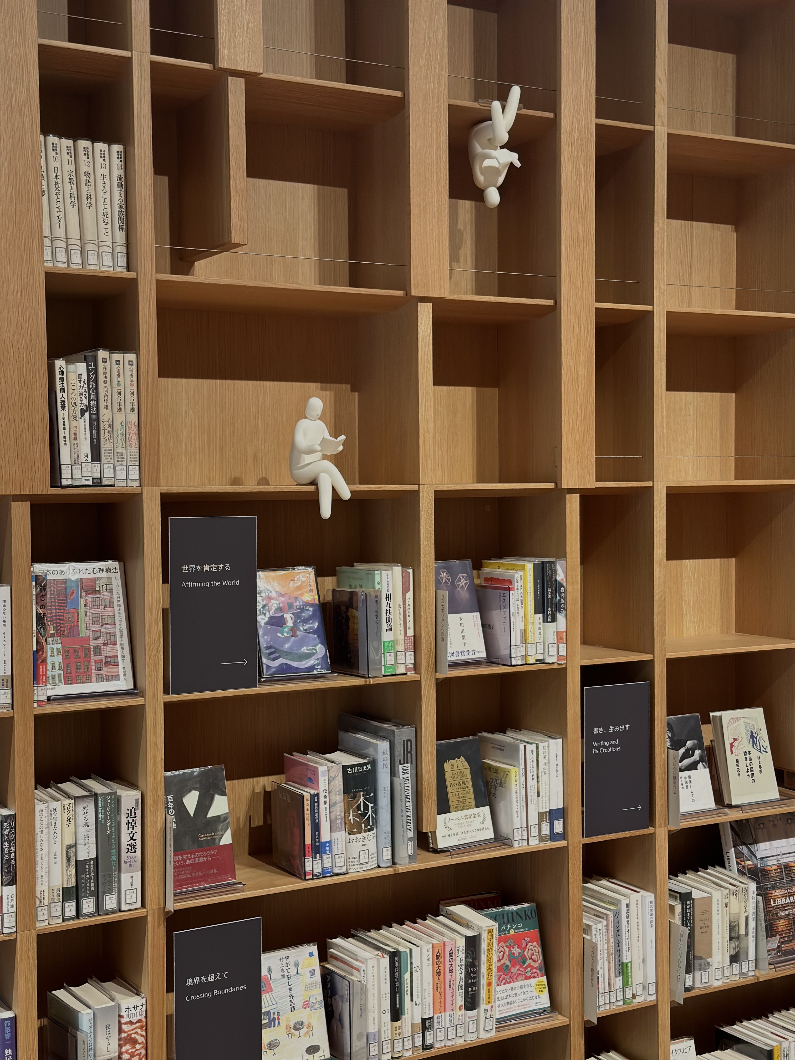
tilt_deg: -1.8
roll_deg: -0.5
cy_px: 530
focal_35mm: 48
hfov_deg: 30.3
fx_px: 1470
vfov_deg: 39.7
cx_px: 398
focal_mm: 6.86
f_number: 1.78
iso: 200
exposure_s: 1/50
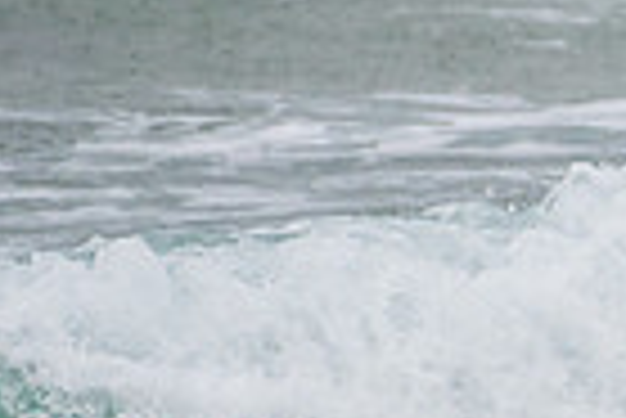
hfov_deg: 0.7
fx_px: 47869
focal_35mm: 2750
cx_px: 1637
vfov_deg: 0.5
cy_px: 410
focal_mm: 500
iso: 360
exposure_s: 1/320
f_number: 5.6
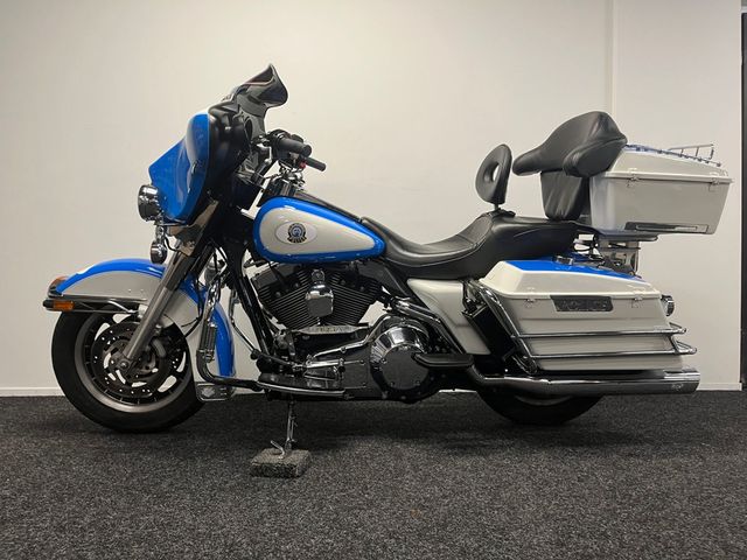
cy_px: 280
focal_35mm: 26
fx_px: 561
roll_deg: +0.4
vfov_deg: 53.1
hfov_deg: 67.3
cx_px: 374
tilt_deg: -0.8
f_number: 1.6
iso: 100
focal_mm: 5.1
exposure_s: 1/50
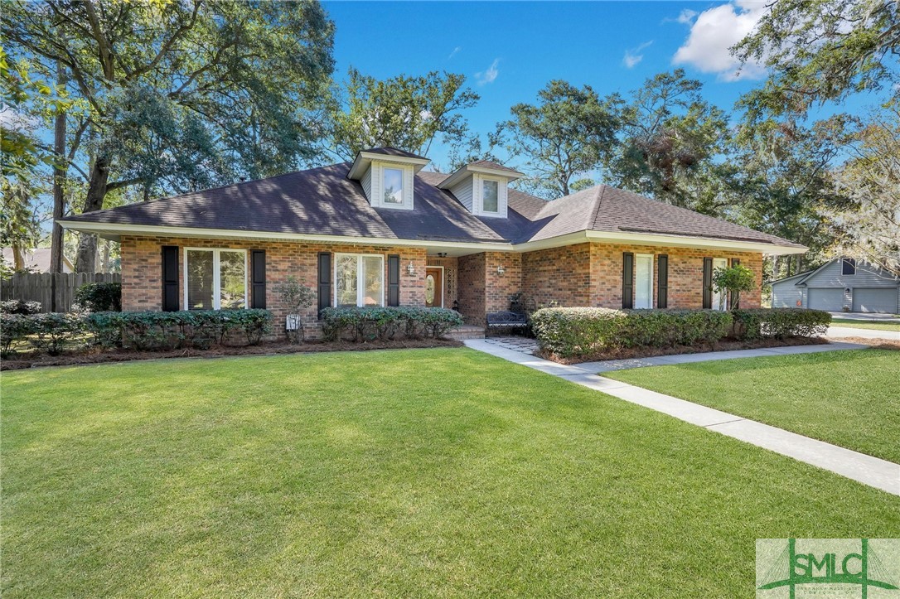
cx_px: 450
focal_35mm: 16
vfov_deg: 73.7
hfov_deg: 96.8
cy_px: 300
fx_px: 400
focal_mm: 16
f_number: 9
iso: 320
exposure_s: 1/250
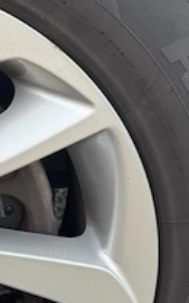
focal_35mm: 98
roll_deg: +3.9
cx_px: -166
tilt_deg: -16.8
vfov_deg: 21.2
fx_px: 808
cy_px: 118
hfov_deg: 12.1
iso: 80
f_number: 1.78
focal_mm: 6.76
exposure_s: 1/723
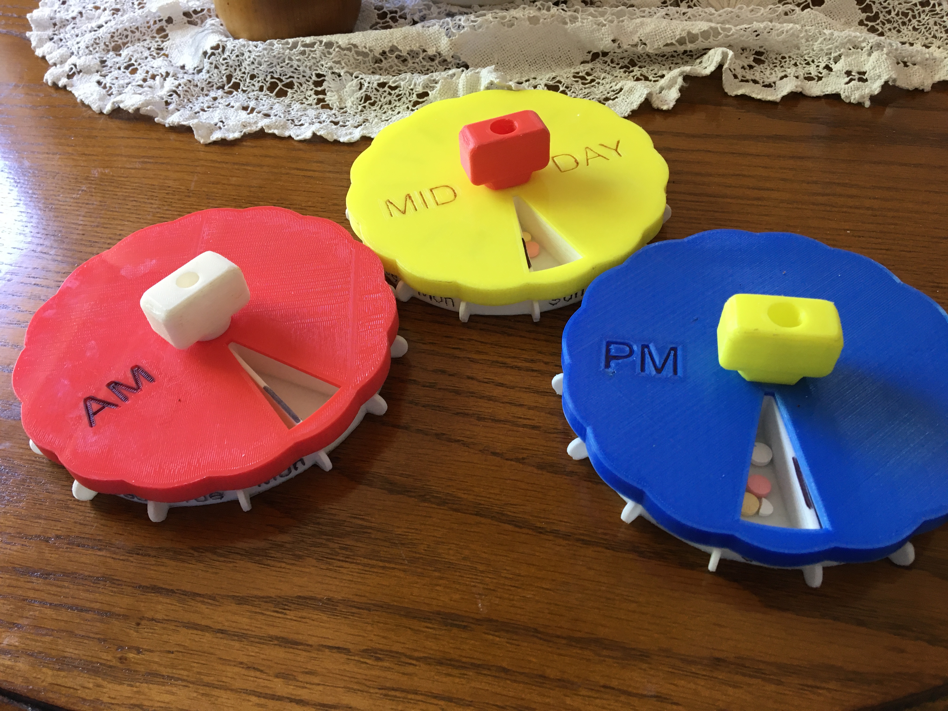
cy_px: 356
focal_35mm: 29
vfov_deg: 48.2
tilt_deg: -48.5
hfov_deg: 61.7
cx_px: 474
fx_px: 794
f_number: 2.2
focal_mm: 4.15
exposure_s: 1/30
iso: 80
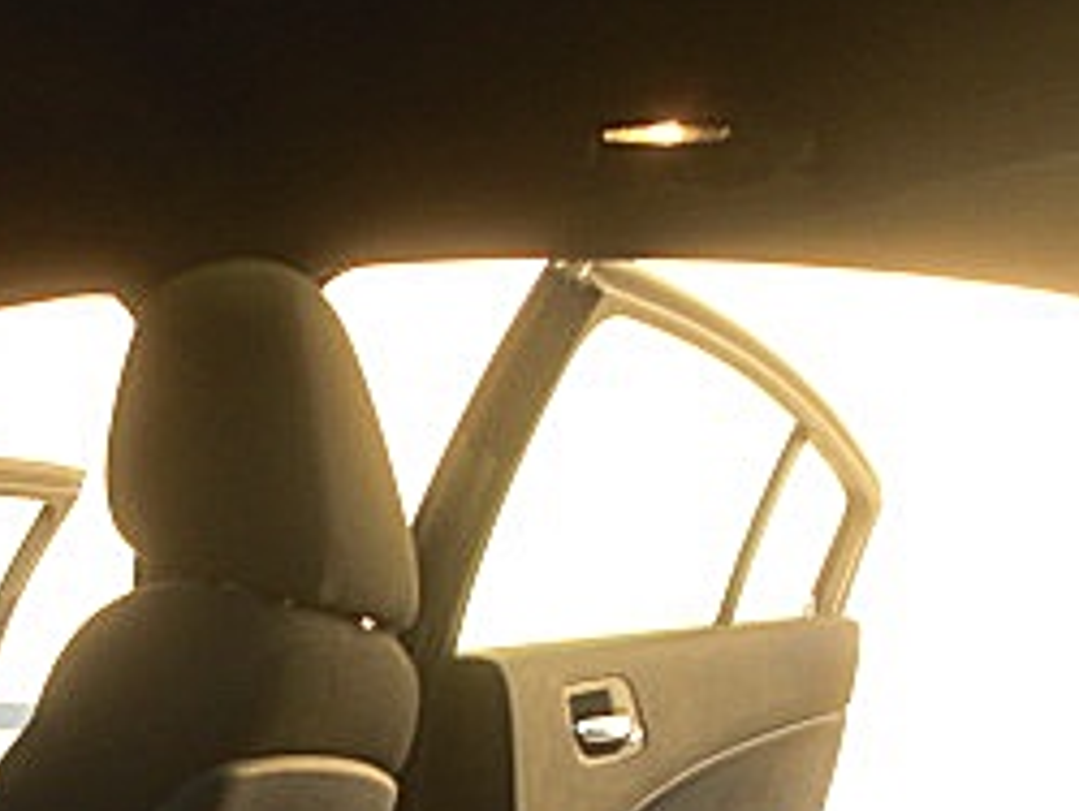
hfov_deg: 20.9
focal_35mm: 92
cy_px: 871
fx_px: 2870
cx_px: 147
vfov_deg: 15.7
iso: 50
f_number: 2.8
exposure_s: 1/60
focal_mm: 6.3
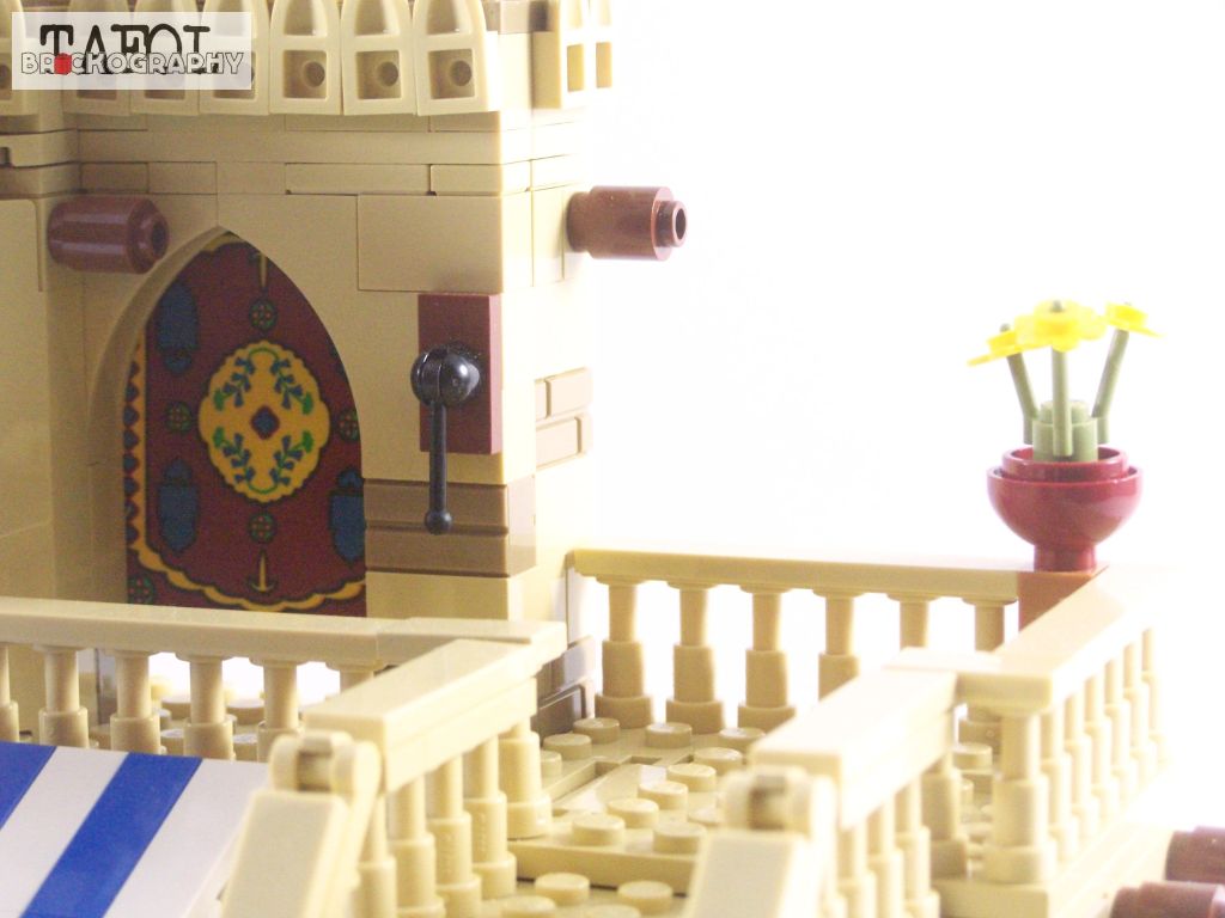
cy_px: 459
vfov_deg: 14.1
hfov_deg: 18.7
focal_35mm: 105
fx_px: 3716
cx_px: 612
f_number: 4
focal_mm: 17.5
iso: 400
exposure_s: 1/60
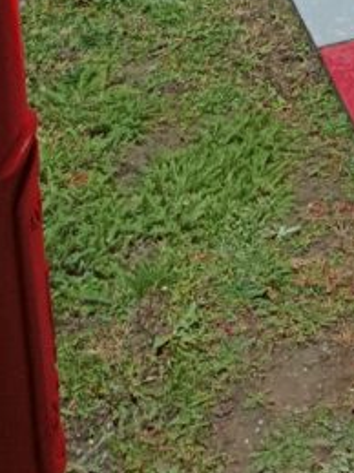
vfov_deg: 16.8
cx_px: 584
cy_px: -396
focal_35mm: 95
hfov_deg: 14.2
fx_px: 1296
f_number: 1.7
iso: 1212
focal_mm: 5.24
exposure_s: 1/25
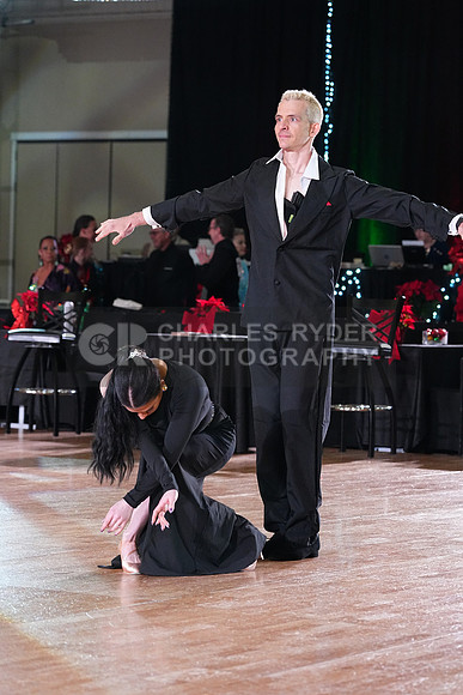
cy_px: 348
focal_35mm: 124
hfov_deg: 11.1
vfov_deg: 16.5
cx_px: 232
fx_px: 2391
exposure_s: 1/400
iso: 6400
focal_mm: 124
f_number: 5
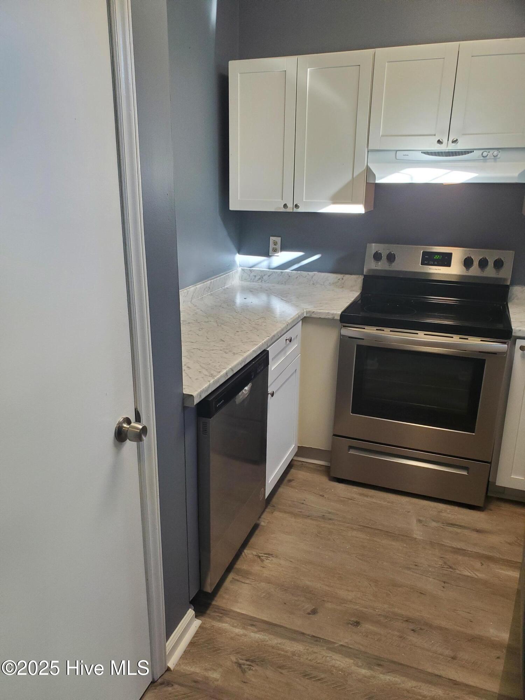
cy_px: 350
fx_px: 526
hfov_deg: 53.1
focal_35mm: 26
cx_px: 262
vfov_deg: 67.3
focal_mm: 4.3
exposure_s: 1/120
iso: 200
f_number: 2.4
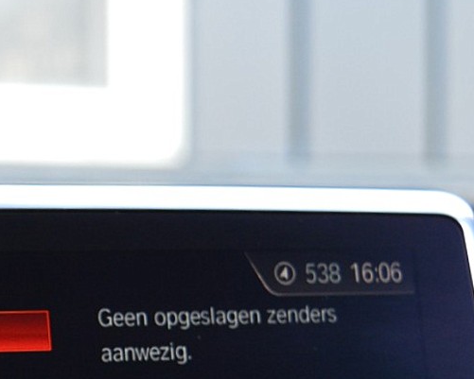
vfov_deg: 9.9
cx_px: -143
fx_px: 2175
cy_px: 407
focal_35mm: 155
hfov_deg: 12.1
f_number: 6.3
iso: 800
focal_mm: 34
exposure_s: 1/60
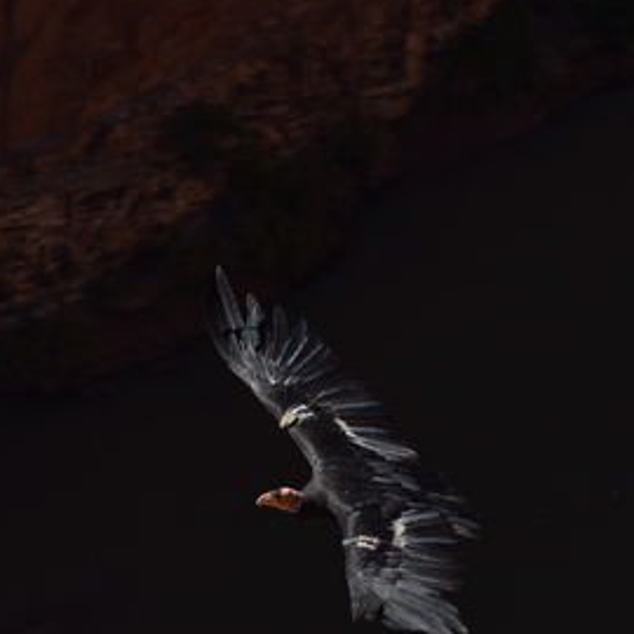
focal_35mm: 396
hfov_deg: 4.4
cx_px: 326
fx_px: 8206
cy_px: 346
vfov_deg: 4.4
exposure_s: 1/500
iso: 100
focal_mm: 150
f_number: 7.1
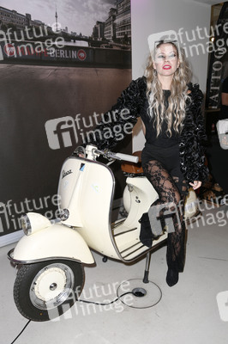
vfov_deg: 58.8
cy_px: 172
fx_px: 305
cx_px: 114
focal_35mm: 32
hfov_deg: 41.0
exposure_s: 1/250
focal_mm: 32
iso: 800
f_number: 6.3
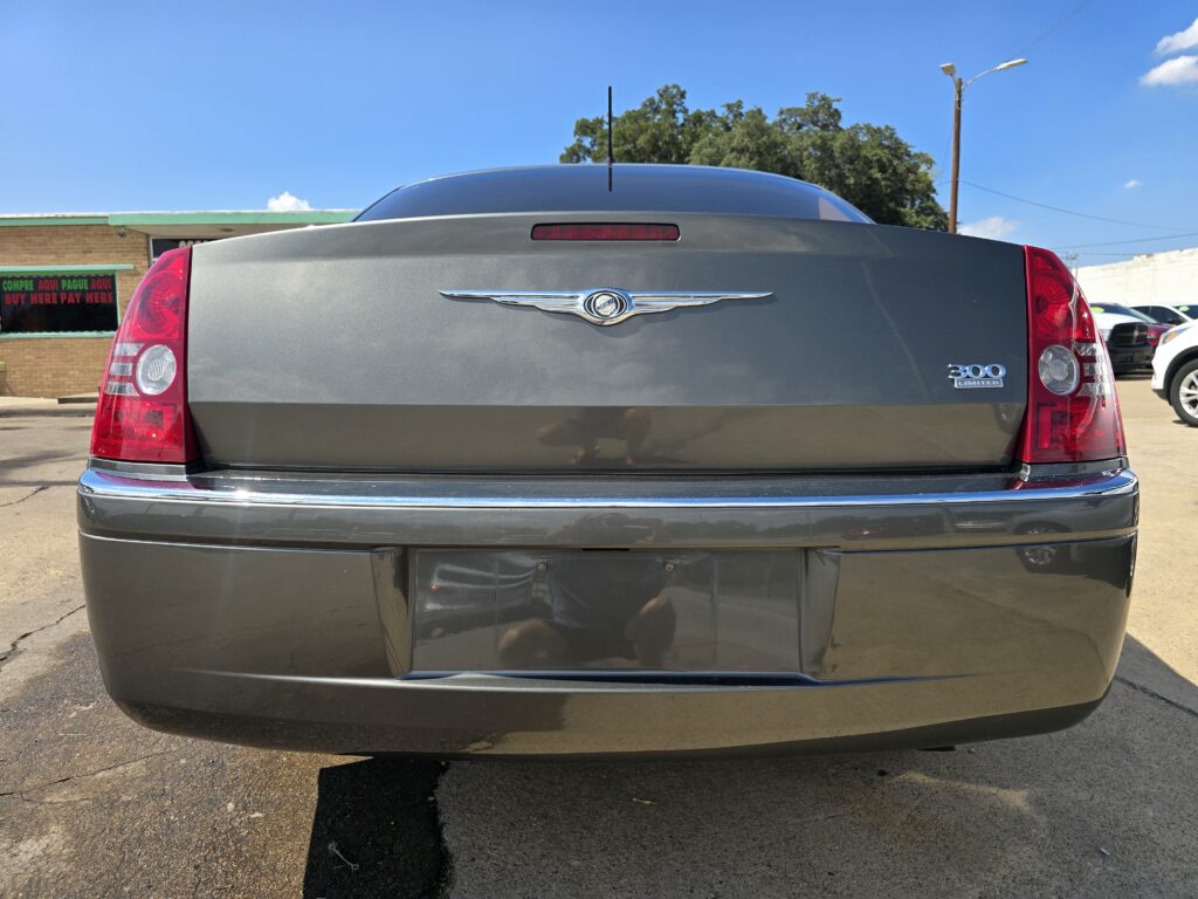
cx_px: 599
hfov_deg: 73.9
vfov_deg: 58.9
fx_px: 796
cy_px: 450
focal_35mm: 23
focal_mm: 6.3
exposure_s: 1/574
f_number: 1.7
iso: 12
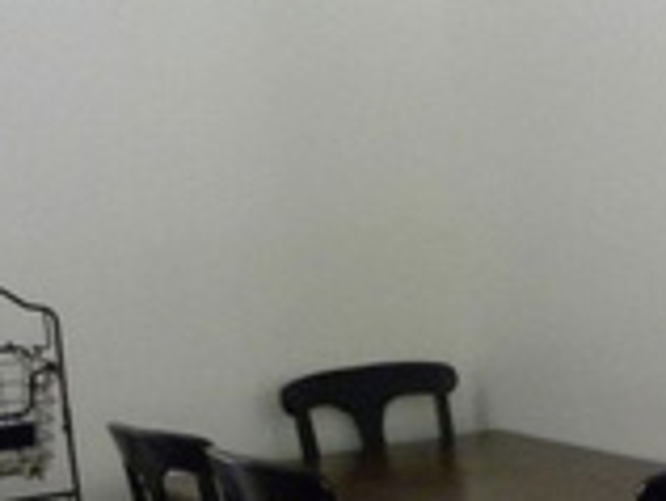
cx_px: 1062
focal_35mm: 105
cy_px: 712
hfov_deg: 16.6
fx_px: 2023
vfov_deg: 13.4
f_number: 2.8
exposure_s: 1/72
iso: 400
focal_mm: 4.6
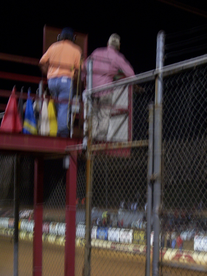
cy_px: 138
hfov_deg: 22.3
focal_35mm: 66
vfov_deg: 29.4
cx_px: 104
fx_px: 526
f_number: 4
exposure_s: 1/8
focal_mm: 10.8
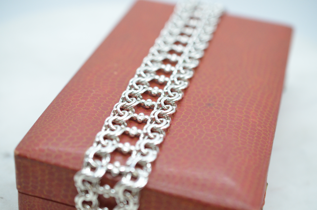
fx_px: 527
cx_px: 158
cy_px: 105
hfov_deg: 33.5
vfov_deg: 22.5
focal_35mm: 60
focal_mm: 40
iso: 2500
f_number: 4
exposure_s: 1/1600
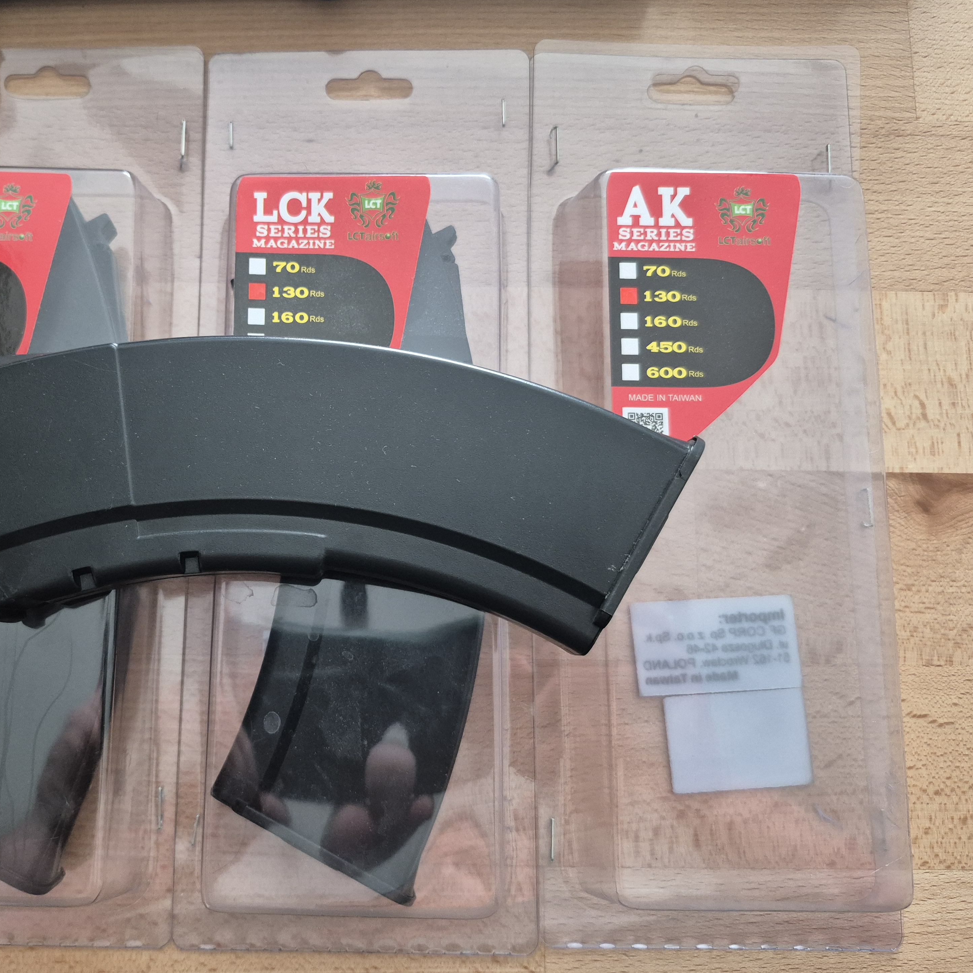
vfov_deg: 57.3
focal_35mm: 28
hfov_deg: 56.4
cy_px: 485
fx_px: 890
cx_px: 350
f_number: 1.8
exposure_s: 1/100
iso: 800
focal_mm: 5.4
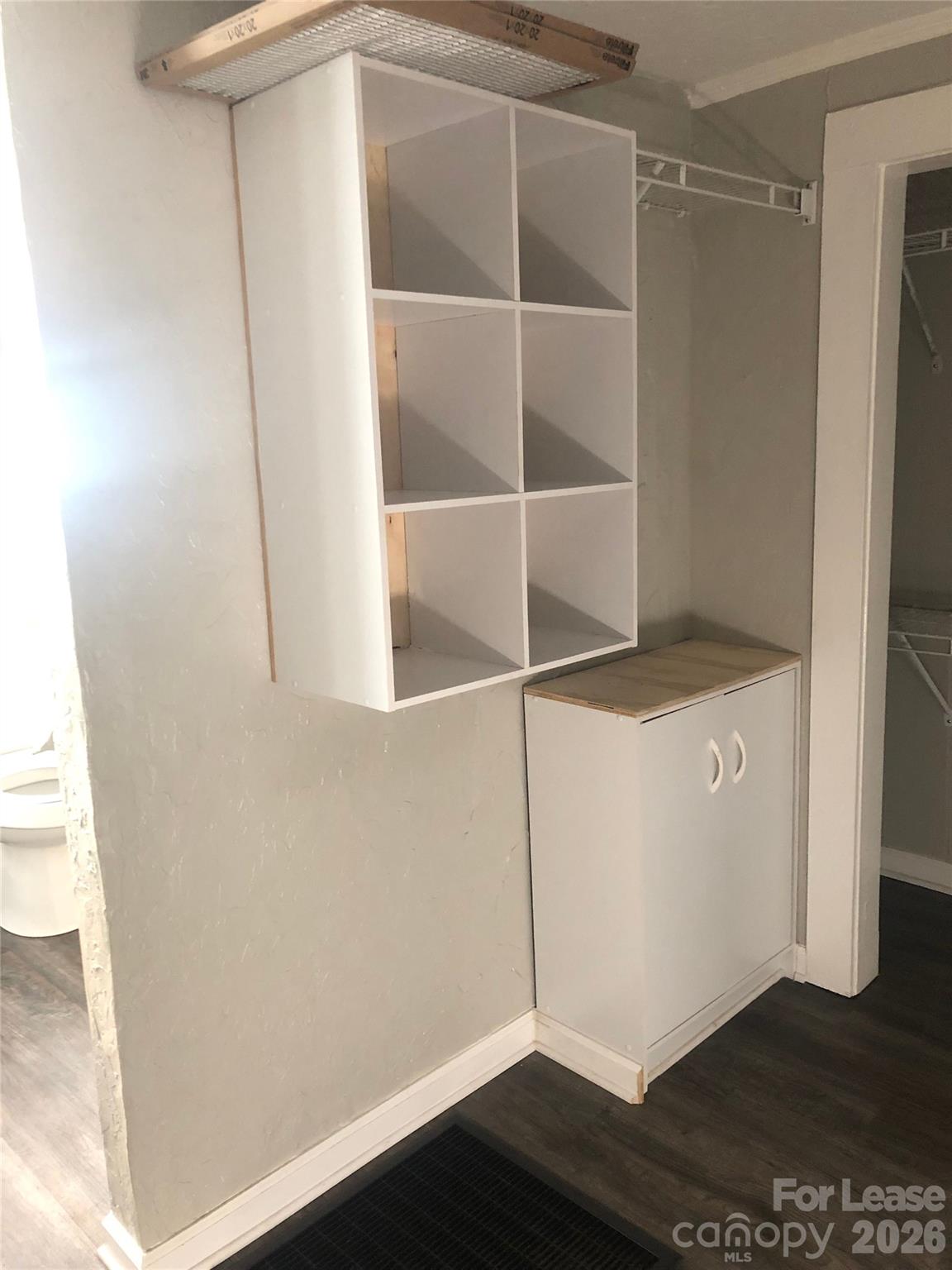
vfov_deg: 63.4
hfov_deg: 49.7
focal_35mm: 28
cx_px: 476
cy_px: 635
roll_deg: +2.7
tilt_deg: -10.1
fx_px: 1027
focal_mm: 3.99
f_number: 1.8
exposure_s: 1/15
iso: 64
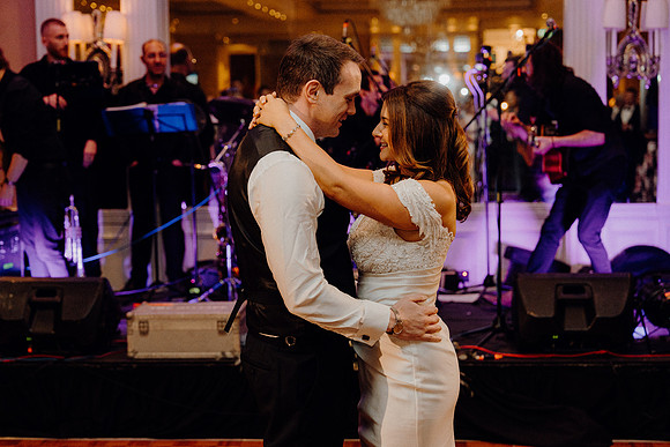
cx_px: 335
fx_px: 1303
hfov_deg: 28.8
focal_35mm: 70
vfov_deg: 19.5
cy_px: 224
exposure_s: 1/160
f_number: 3.5
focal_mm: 70
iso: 2500
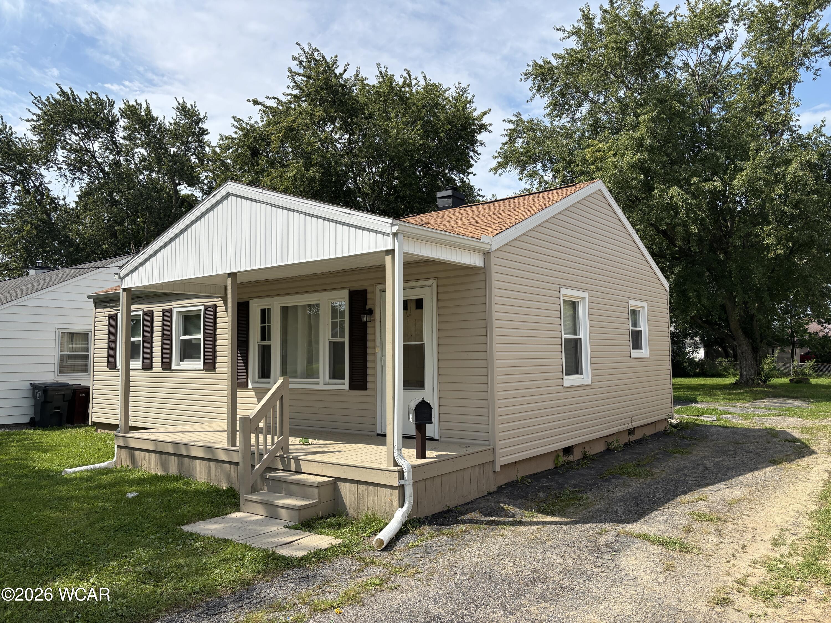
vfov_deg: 53.1
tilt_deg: +3.9
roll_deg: +0.9
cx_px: 416
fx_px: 624
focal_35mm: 26
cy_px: 312
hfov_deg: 67.3
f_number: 1.6
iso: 50
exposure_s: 1/3205
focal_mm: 5.96
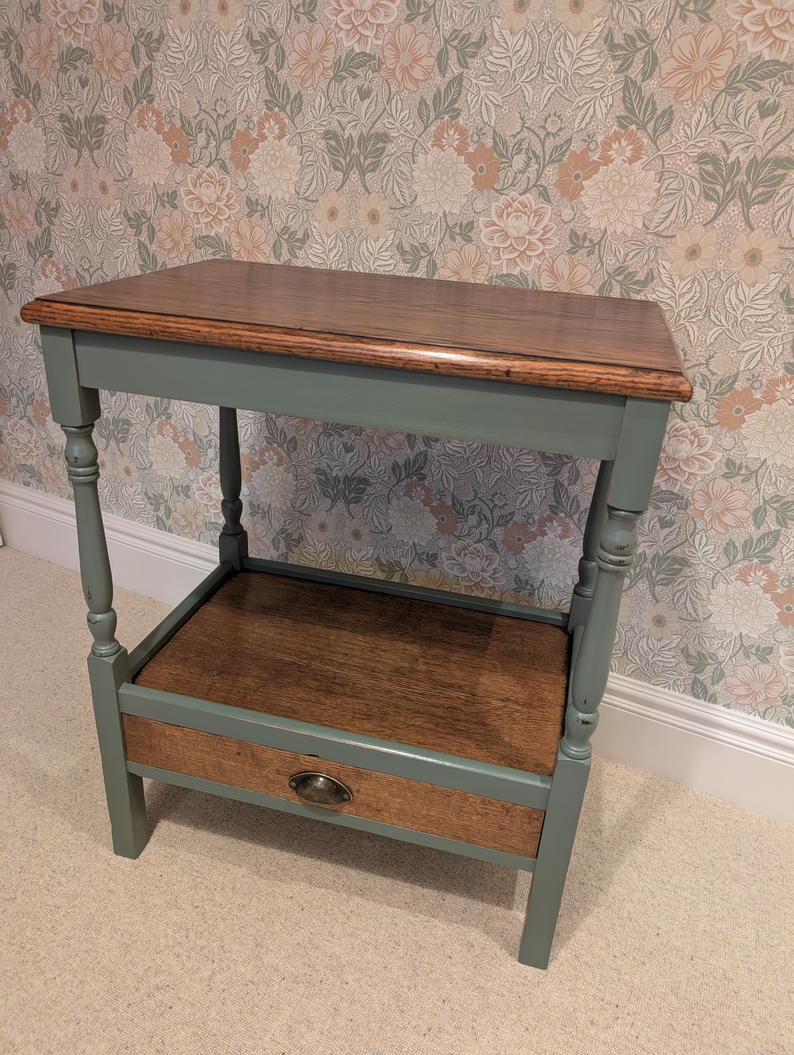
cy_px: 528
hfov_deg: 56.9
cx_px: 397
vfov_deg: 71.5
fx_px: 732
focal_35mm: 24
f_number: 1.68
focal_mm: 6.9
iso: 358
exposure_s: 1/25
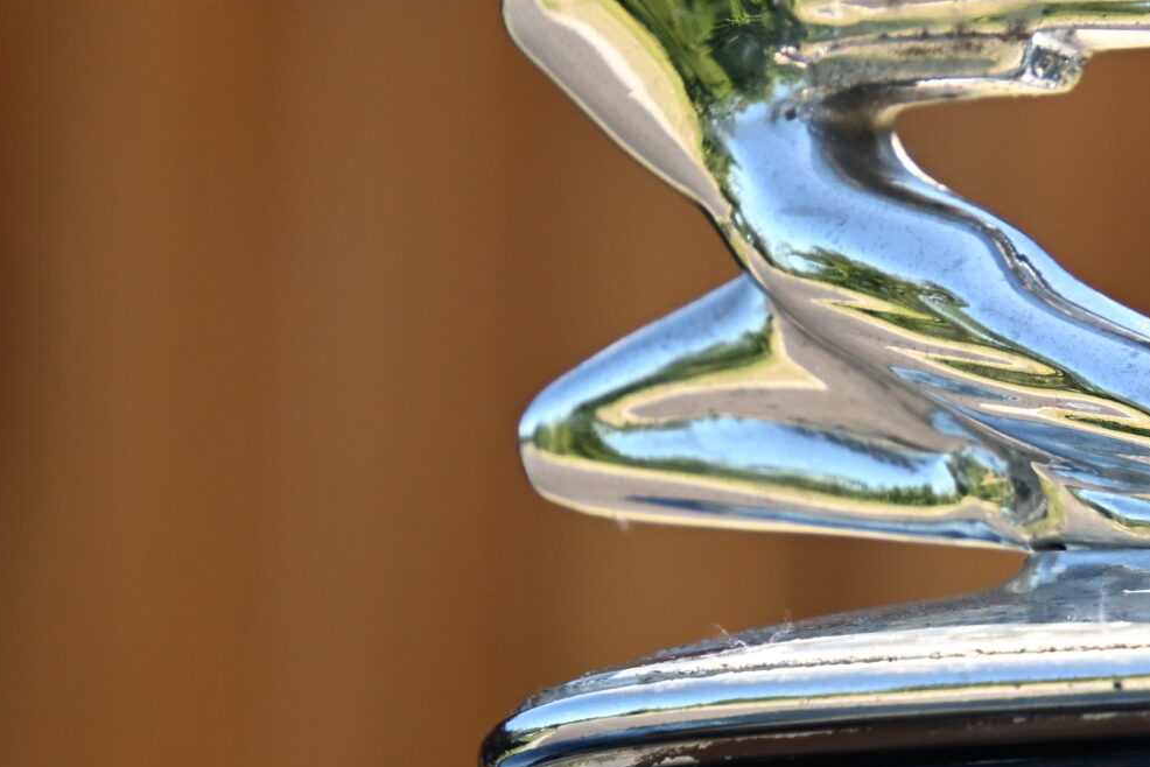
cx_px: 1205
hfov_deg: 4.1
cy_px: 426
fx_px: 16049
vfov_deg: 2.7
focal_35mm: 502
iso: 400
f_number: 5.6
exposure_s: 1/160
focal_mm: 129
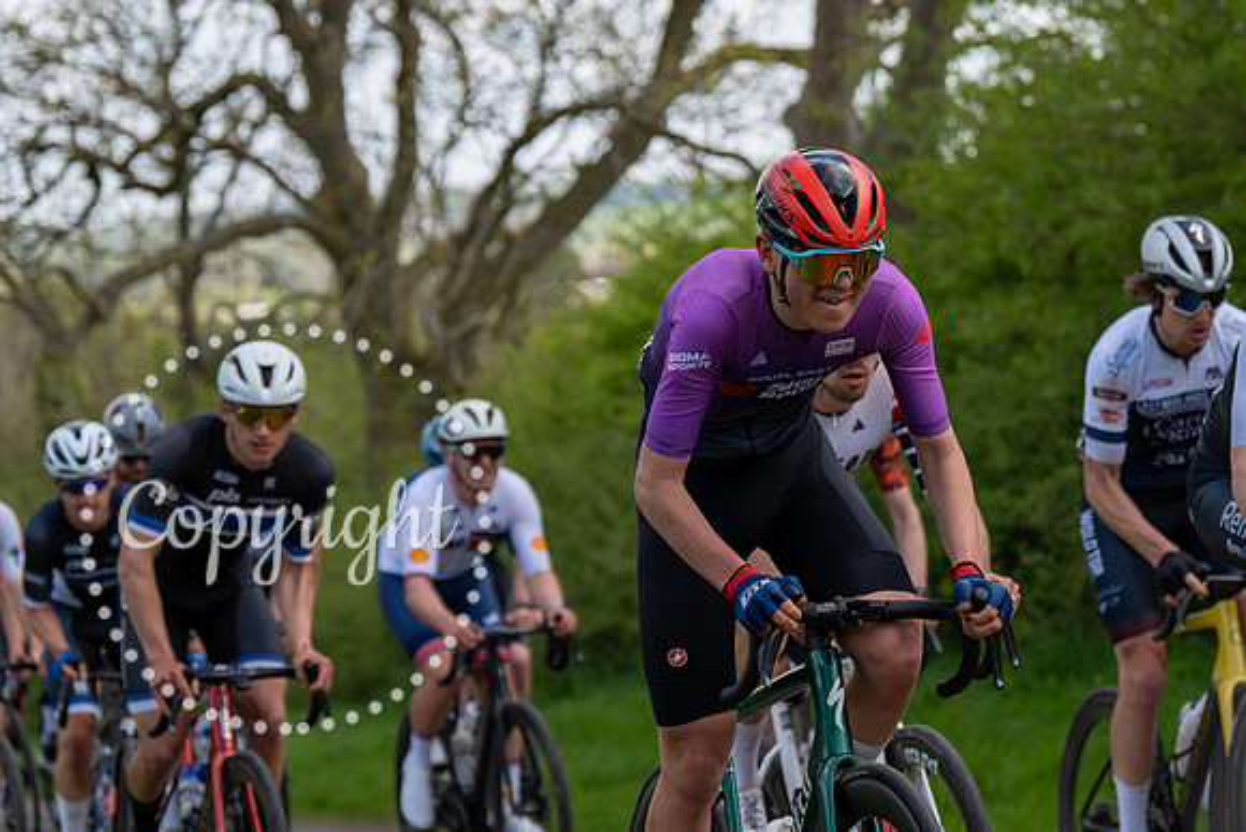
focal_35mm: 140
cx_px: 983
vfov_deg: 9.7
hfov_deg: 14.5
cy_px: 175
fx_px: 4862
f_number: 3.5
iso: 160
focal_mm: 89
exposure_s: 1/1000
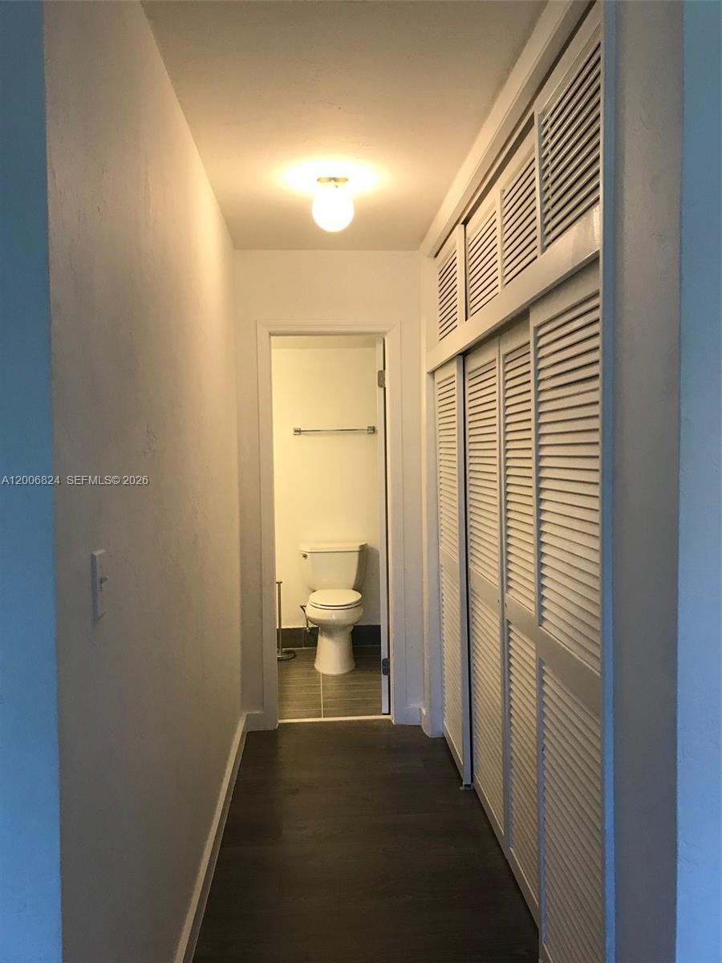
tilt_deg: -1.5
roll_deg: -0.1
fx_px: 779
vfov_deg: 63.4
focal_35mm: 28
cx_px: 361
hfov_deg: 49.7
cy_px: 482
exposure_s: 1/30
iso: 32
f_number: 1.8
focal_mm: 3.99
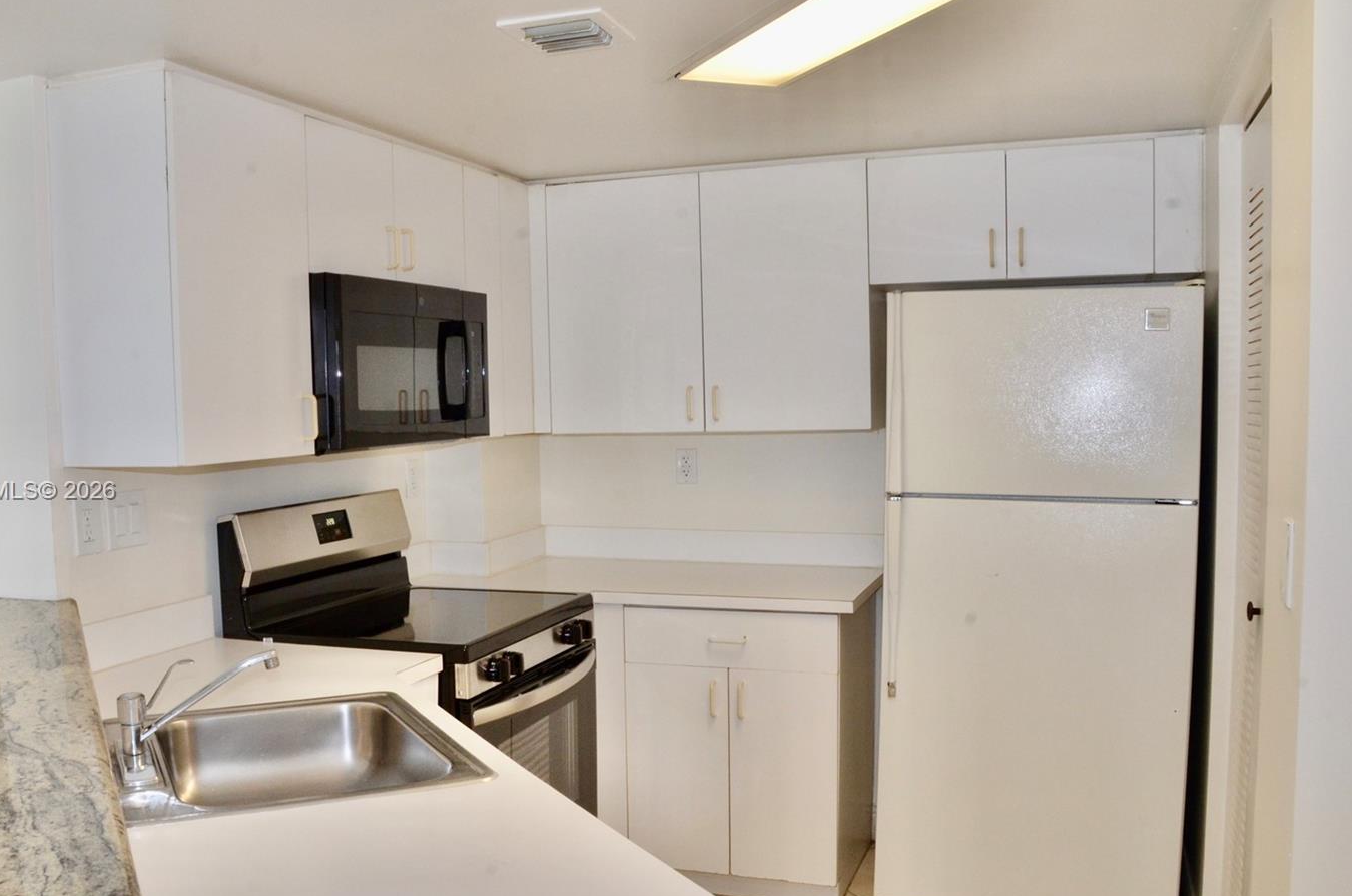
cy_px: 493
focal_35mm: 32
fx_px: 1199
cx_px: 605
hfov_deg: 58.7
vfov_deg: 40.9
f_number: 18
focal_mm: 18
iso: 800
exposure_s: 1/25
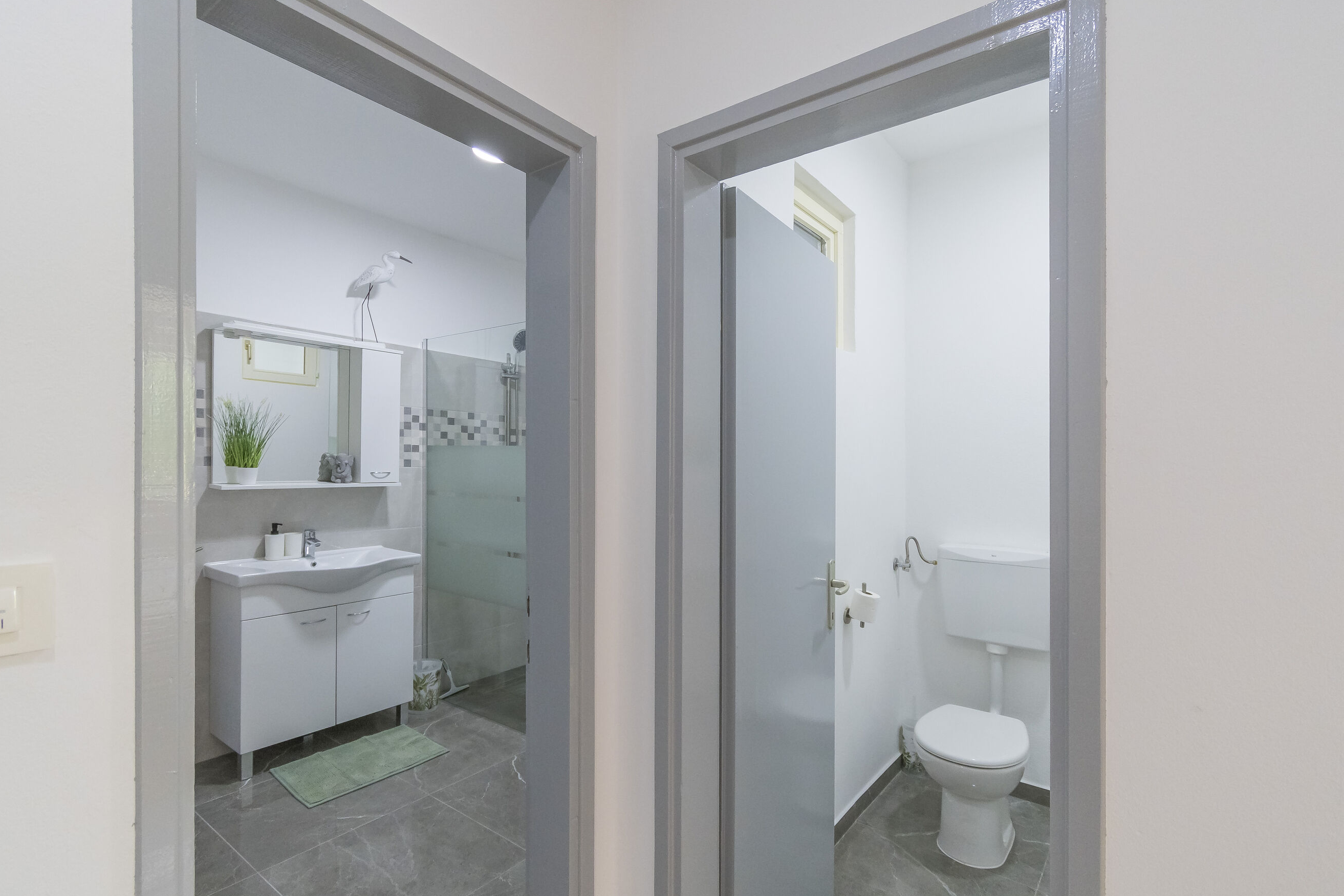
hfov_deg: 96.7
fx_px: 597
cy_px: 451
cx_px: 673
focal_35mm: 16
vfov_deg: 73.7
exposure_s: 1/125
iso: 1000
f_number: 4.5
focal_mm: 10
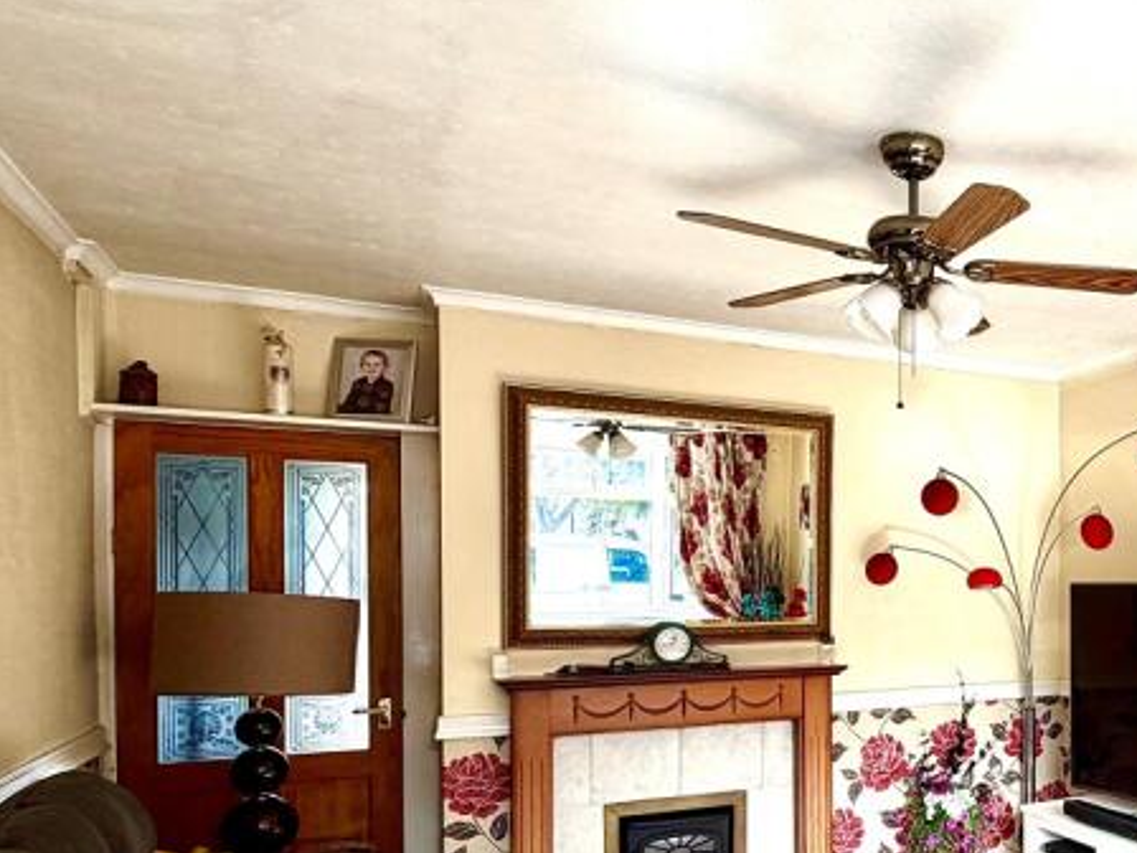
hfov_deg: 48.6
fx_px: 1051
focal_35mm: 32
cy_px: 594
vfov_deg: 43.3
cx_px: 1091
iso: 50
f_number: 2.2
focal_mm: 2.22
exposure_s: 1/121
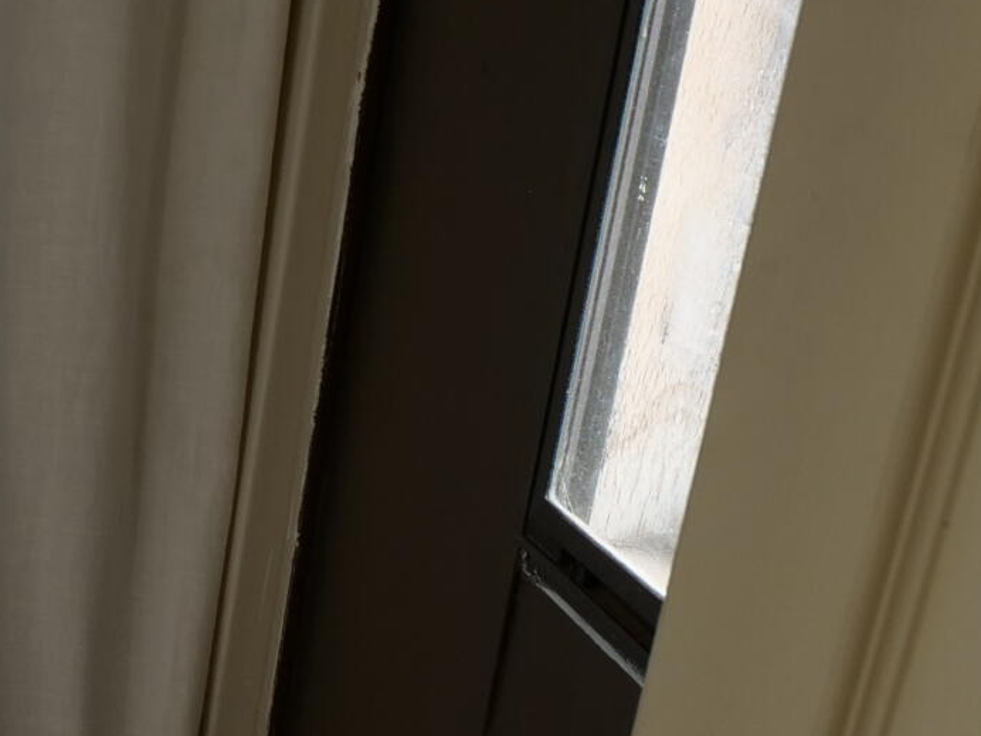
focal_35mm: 78
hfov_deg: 20.9
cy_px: 703
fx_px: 2210
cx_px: -525
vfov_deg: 18.5
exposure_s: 1/125
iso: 200
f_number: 2.9
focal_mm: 9
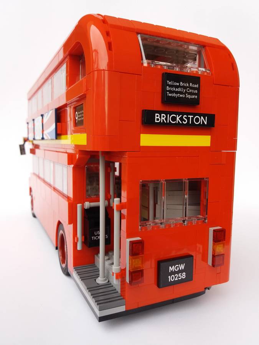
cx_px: 130
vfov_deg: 63.4
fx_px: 279
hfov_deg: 49.7
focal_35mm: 28
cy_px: 172
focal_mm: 3.7
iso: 80
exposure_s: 1/100
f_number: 1.9
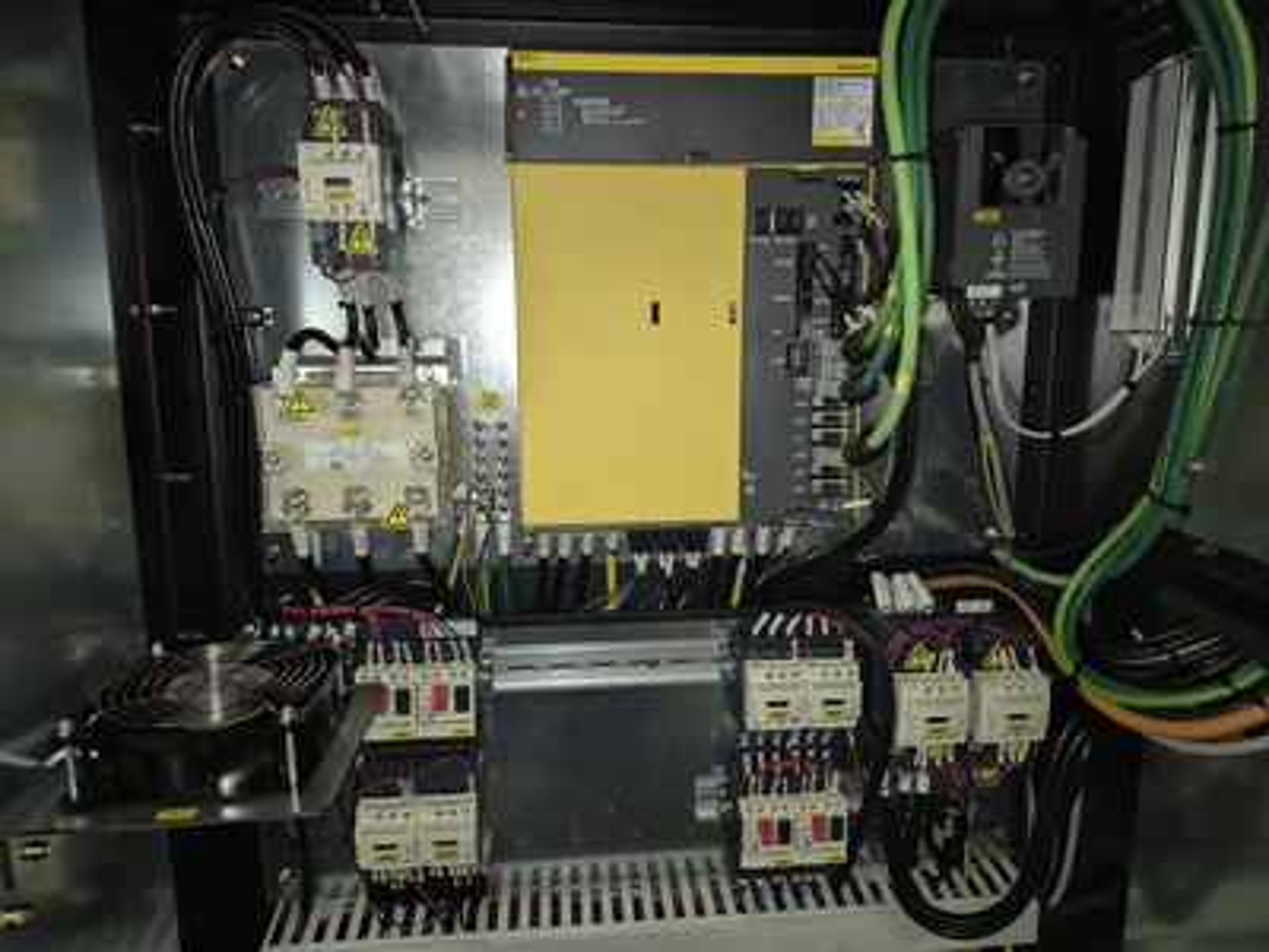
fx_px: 843
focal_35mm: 23
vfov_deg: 58.9
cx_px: 634
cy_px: 476
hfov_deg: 73.9
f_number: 1.8
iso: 125
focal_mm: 5.4
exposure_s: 1/11
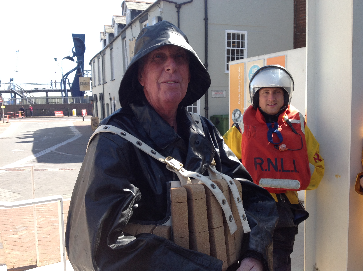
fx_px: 366
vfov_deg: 40.6
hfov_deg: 52.7
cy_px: 136
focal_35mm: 35
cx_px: 182
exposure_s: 1/451
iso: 50
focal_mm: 4.28
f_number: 2.4
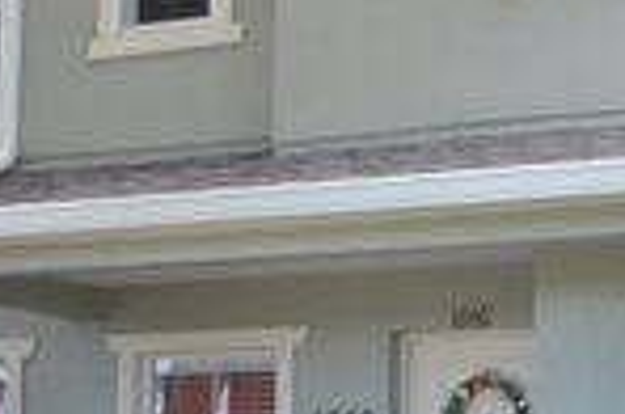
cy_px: 247
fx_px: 2287
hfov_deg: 15.5
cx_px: 405
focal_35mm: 132
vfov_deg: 10.3
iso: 500
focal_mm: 26
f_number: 14
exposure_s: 1/25
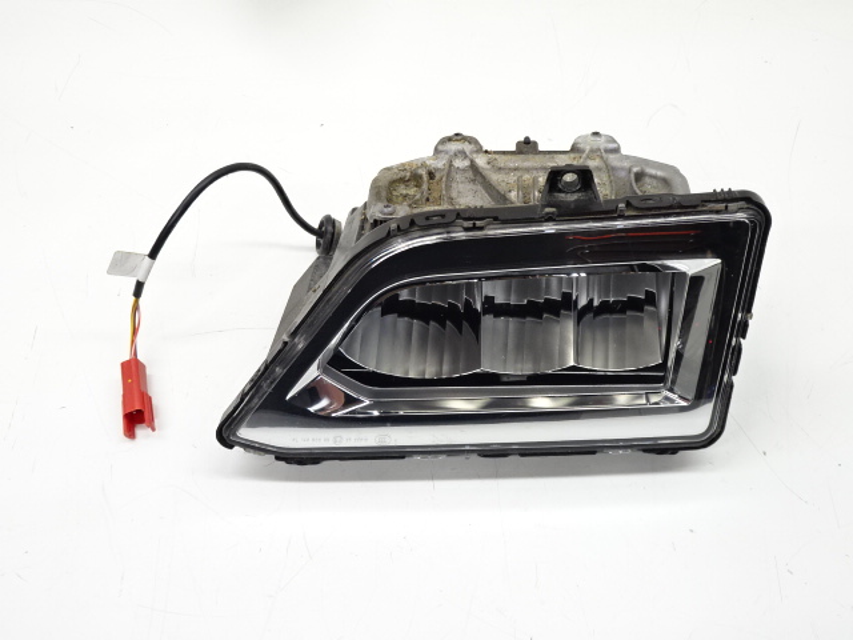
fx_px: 986
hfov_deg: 46.8
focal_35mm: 40
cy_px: 320
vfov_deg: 36.0
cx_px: 426
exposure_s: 1/40
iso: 160
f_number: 4
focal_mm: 6.8
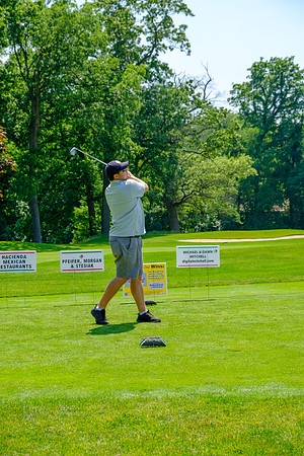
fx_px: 1051
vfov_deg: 24.5
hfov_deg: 16.5
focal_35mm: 83
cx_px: 152
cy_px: 228
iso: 200
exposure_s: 1/250
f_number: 6.4
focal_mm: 55
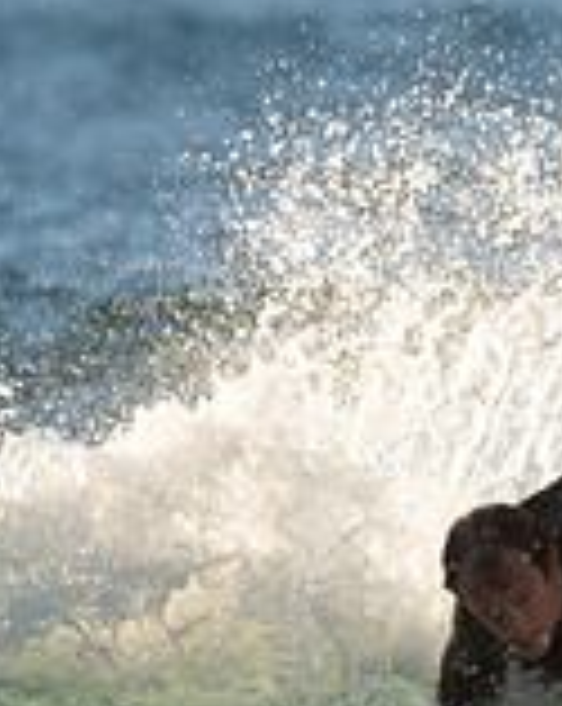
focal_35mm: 2085
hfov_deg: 0.7
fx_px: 43477
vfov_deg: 0.9
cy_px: 843
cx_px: 841
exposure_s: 1/400
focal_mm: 400
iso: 140
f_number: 5.6
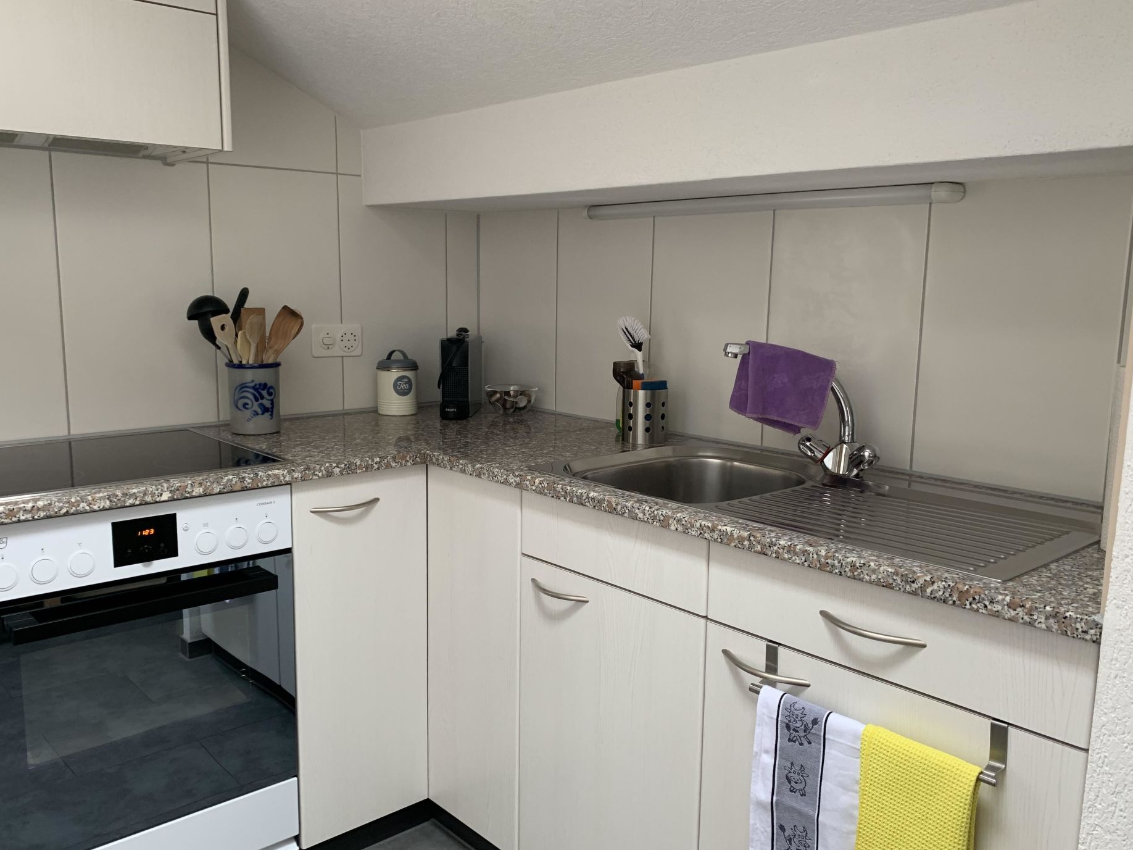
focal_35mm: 29
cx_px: 544
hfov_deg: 61.6
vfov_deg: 48.2
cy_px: 434
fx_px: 949
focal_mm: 4.25
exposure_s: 1/92
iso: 100
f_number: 1.8
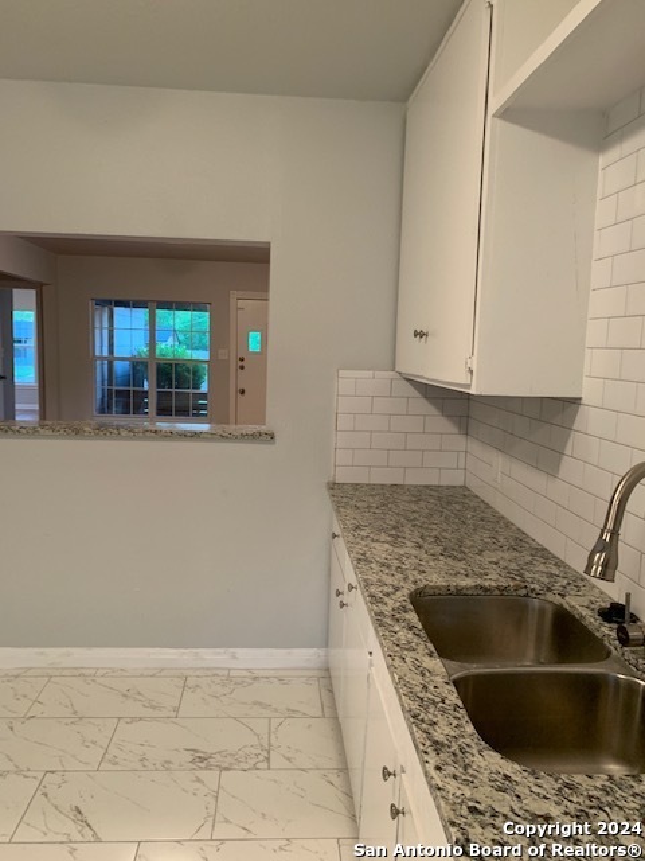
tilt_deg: -7.8
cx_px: 322
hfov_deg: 53.1
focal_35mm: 26
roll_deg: -1.5
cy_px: 430
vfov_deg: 67.3
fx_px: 646
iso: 200
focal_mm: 4.25
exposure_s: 1/60
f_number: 1.8
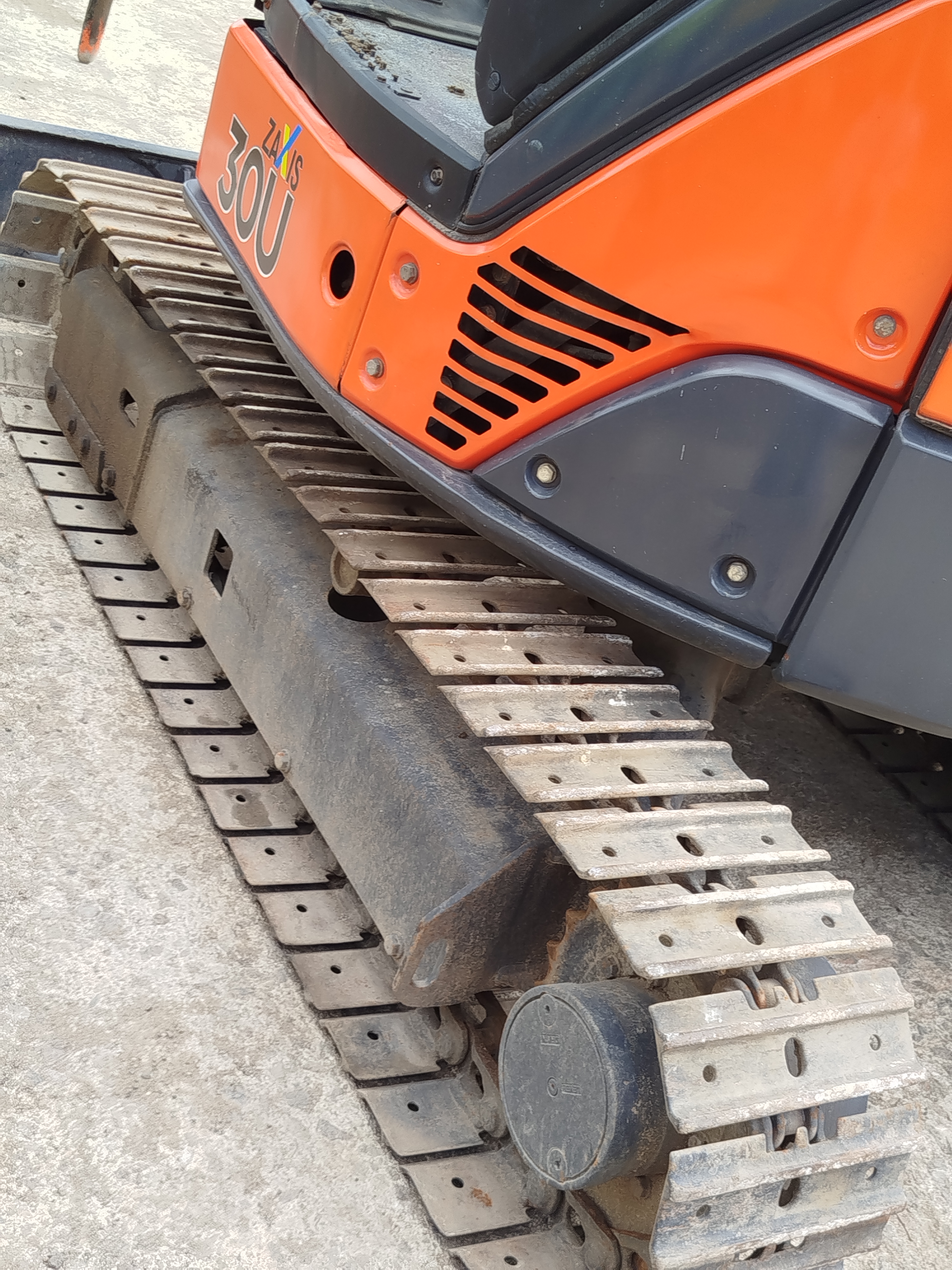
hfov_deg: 30.3
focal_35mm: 48
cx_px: 476
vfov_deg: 39.7
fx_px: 1760
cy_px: 635
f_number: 1.7
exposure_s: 1/188
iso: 50
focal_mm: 5.31
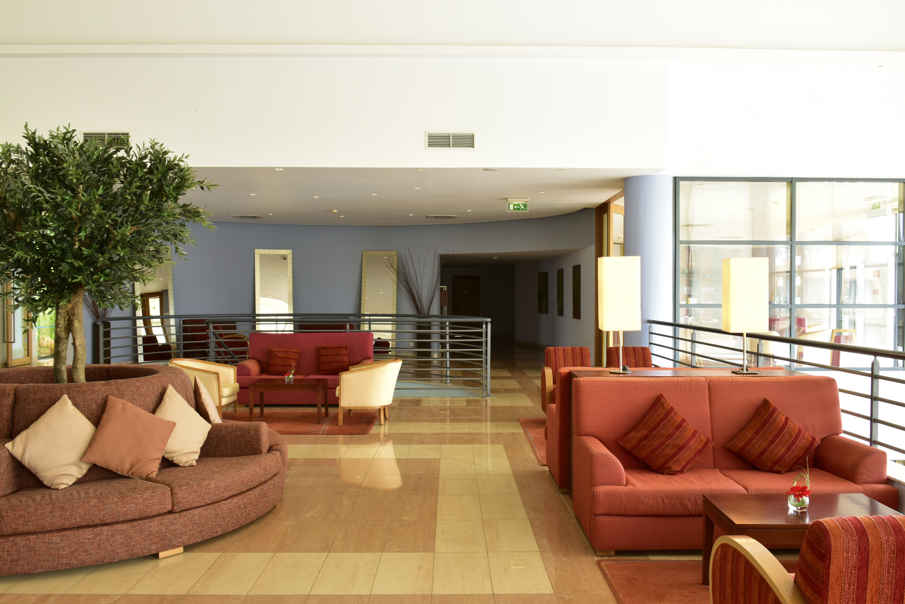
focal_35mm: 29
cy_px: 302
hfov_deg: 63.6
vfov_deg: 45.0
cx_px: 452
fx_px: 729
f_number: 16
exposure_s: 1/3
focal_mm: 29
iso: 500
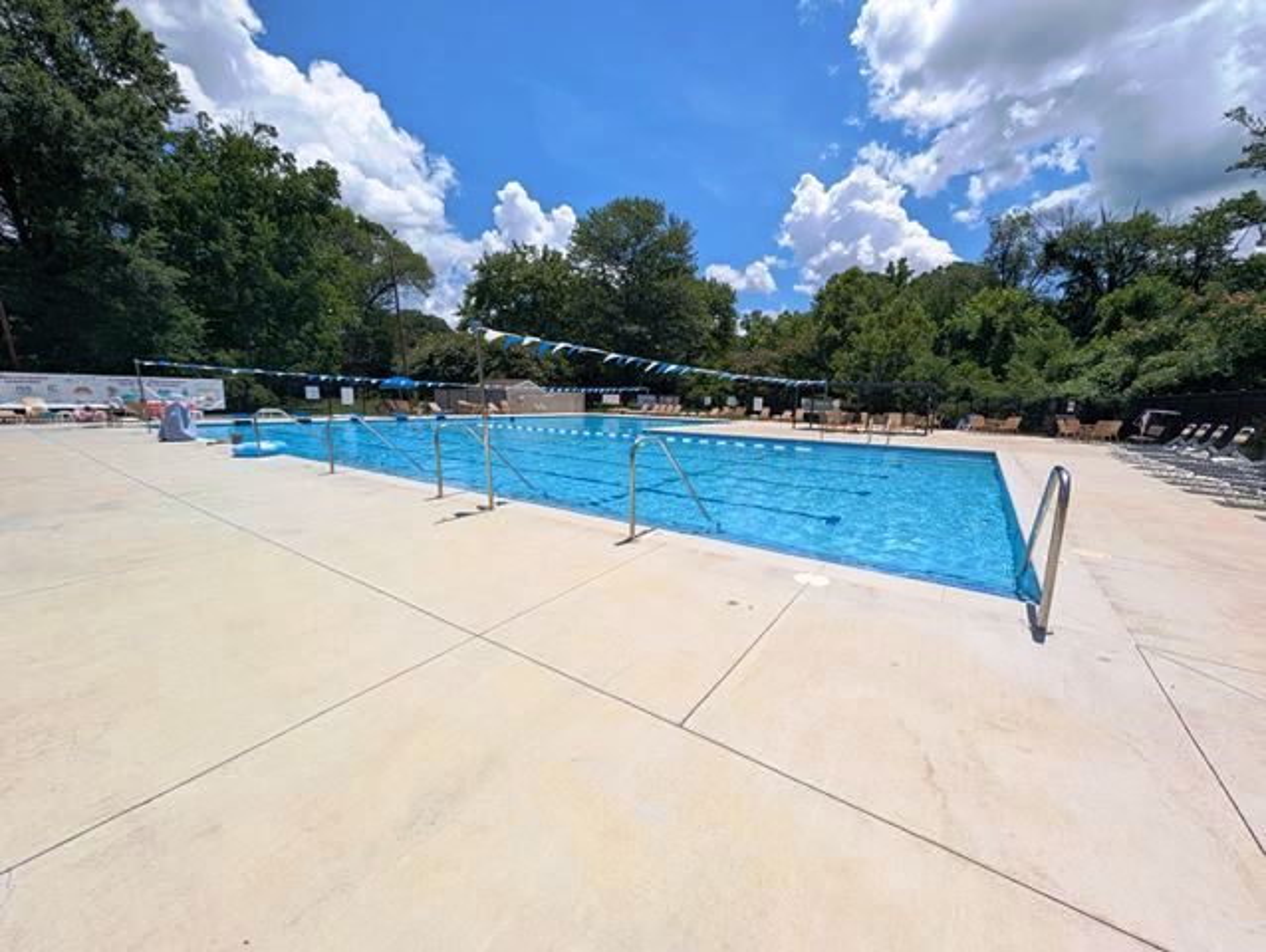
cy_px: 476
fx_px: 439
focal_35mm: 12
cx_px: 633
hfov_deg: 110.5
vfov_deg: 94.6
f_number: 1.7
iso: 63
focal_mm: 2.02
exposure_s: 1/5848
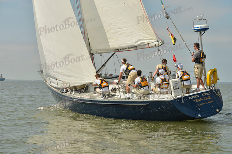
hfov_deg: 28.8
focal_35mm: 70
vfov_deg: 19.5
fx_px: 451
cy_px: 77
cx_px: 116
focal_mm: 70
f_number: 8
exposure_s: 1/1250
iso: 280
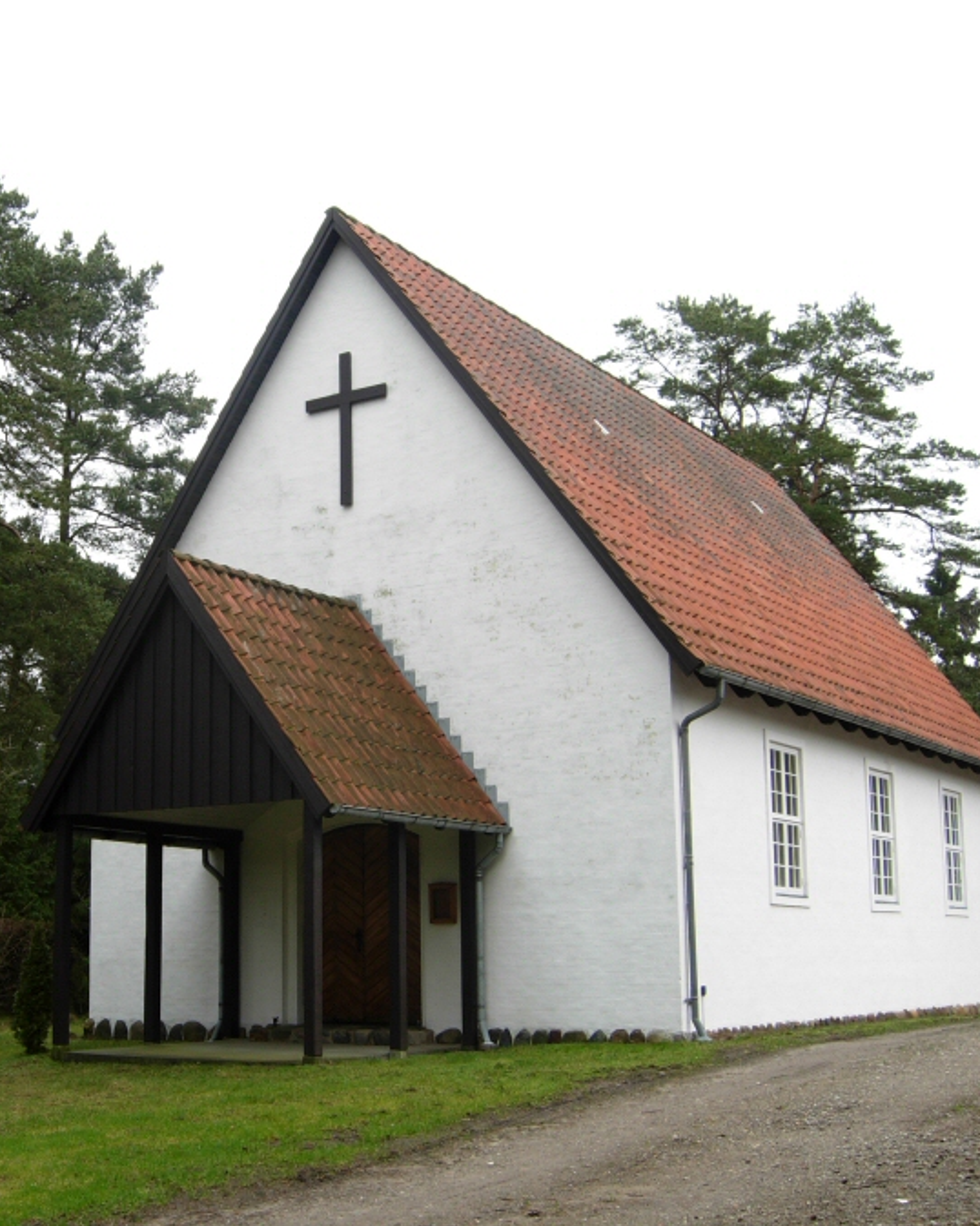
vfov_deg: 39.6
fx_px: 1705
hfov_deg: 31.7
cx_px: 293
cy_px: 613
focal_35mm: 47
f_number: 3.8
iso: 50
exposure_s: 1/102
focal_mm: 7.5
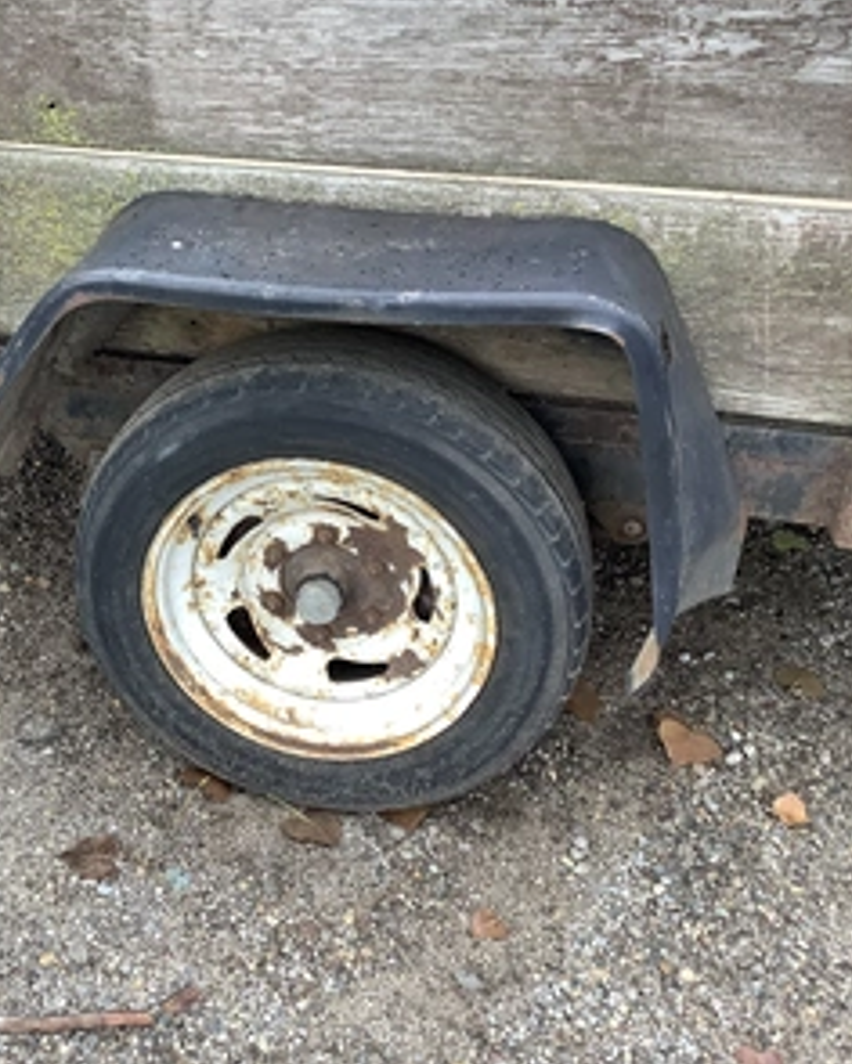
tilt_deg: -33.1
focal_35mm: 41
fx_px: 1292
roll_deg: -3.9
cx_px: 177
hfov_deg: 35.4
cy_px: 527
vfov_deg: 44.8
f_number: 2.4
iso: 50
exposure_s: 1/60
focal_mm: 3.3
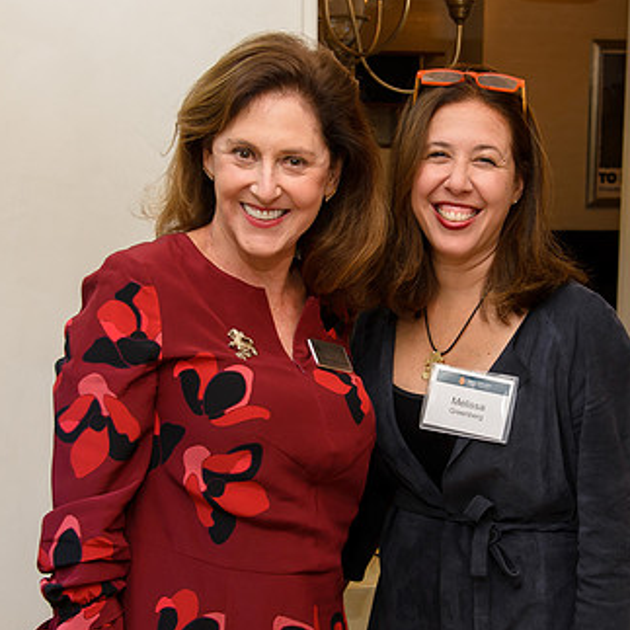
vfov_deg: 26.9
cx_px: 392
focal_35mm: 64
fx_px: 1318
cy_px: 339
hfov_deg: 26.8
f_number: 5.6
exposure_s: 1/50
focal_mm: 38
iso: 800
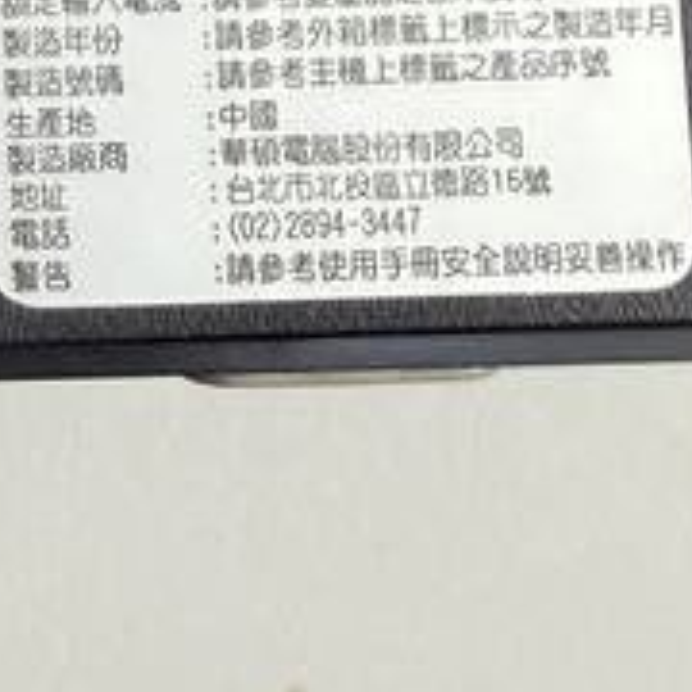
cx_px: -215
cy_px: -811
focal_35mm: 113
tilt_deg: -80.7
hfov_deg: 14.7
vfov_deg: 12.9
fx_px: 2556
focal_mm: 2.22
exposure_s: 1/60
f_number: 2.2
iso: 400
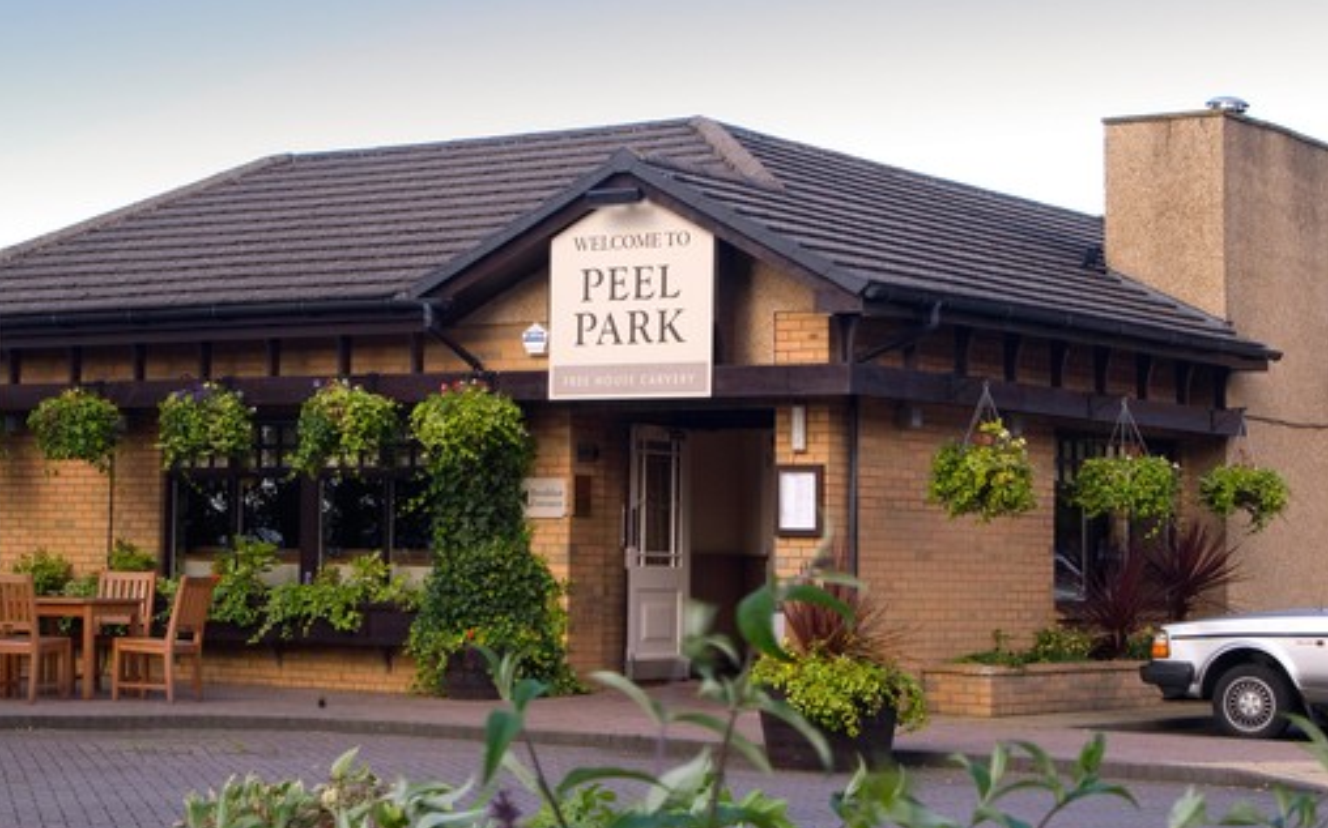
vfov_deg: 16.9
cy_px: 434
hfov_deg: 26.8
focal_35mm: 77
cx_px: 661
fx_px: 2786
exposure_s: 1/60
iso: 200
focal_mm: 50
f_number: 11
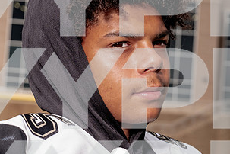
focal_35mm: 117
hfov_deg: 17.5
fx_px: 747
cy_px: 89
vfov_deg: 11.7
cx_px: 107
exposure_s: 1/1600
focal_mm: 57
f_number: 6.3
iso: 400
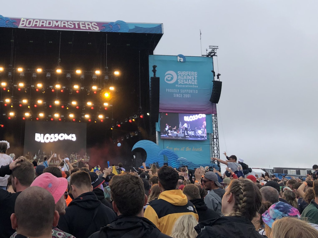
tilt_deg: +15.8
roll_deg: -1.3
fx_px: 432
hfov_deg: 39.1
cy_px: 60
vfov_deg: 30.4
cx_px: 70
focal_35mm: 47
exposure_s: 1/302
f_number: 1.8
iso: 25
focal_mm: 3.99
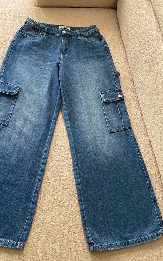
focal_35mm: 28
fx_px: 199
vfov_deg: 66.5
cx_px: 69
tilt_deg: -65.8
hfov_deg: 44.4
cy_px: 132
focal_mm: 4.25
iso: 500
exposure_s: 1/45
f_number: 1.8
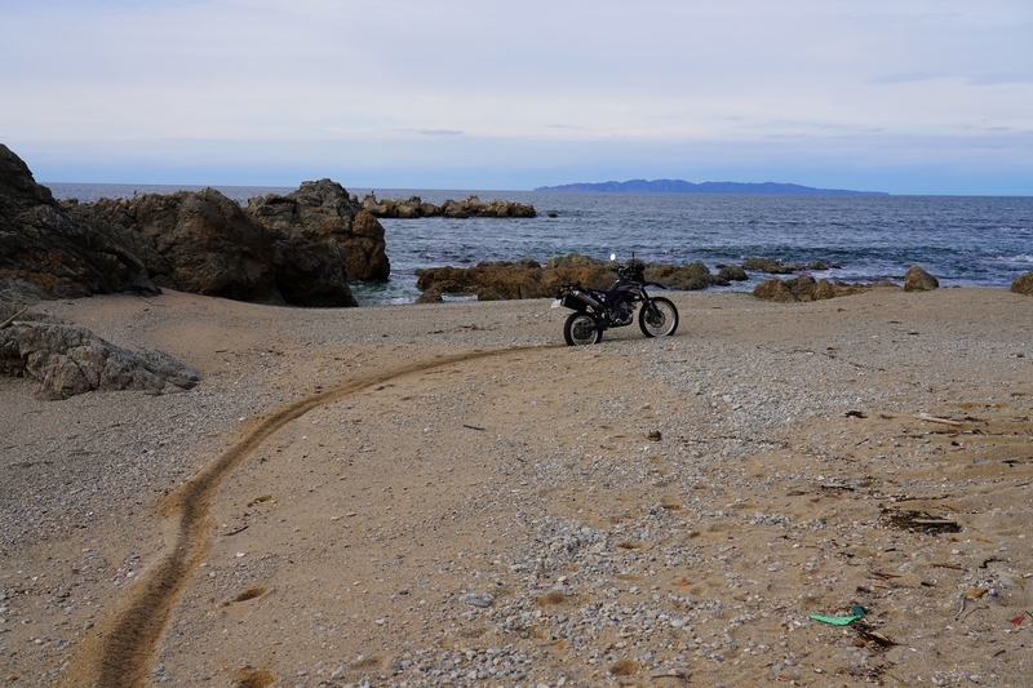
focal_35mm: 40
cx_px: 516
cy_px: 344
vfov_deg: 33.4
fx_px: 1147
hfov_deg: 48.5
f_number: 8
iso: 100
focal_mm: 40
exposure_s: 1/320
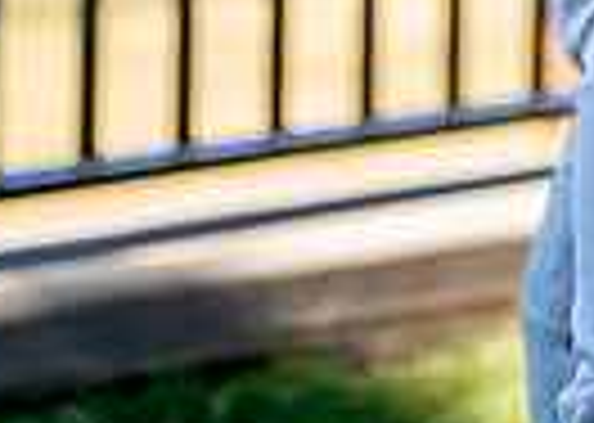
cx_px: 657
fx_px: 4500
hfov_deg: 7.5
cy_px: -600
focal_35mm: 267
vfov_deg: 5.2
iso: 100
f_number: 1.2
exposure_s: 1/1600
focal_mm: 50
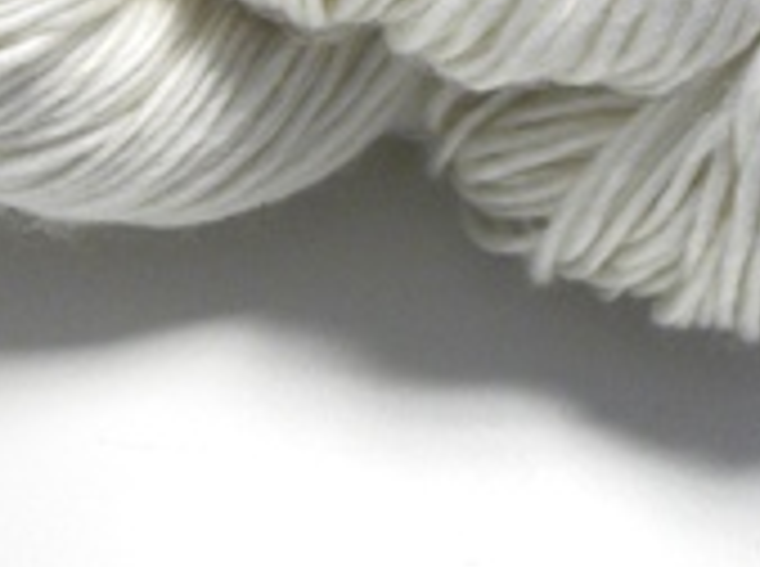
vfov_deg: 17.5
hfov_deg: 23.7
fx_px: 1796
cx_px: 207
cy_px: -9
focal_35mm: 82
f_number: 2.8
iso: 150
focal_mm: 6
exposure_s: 1/30
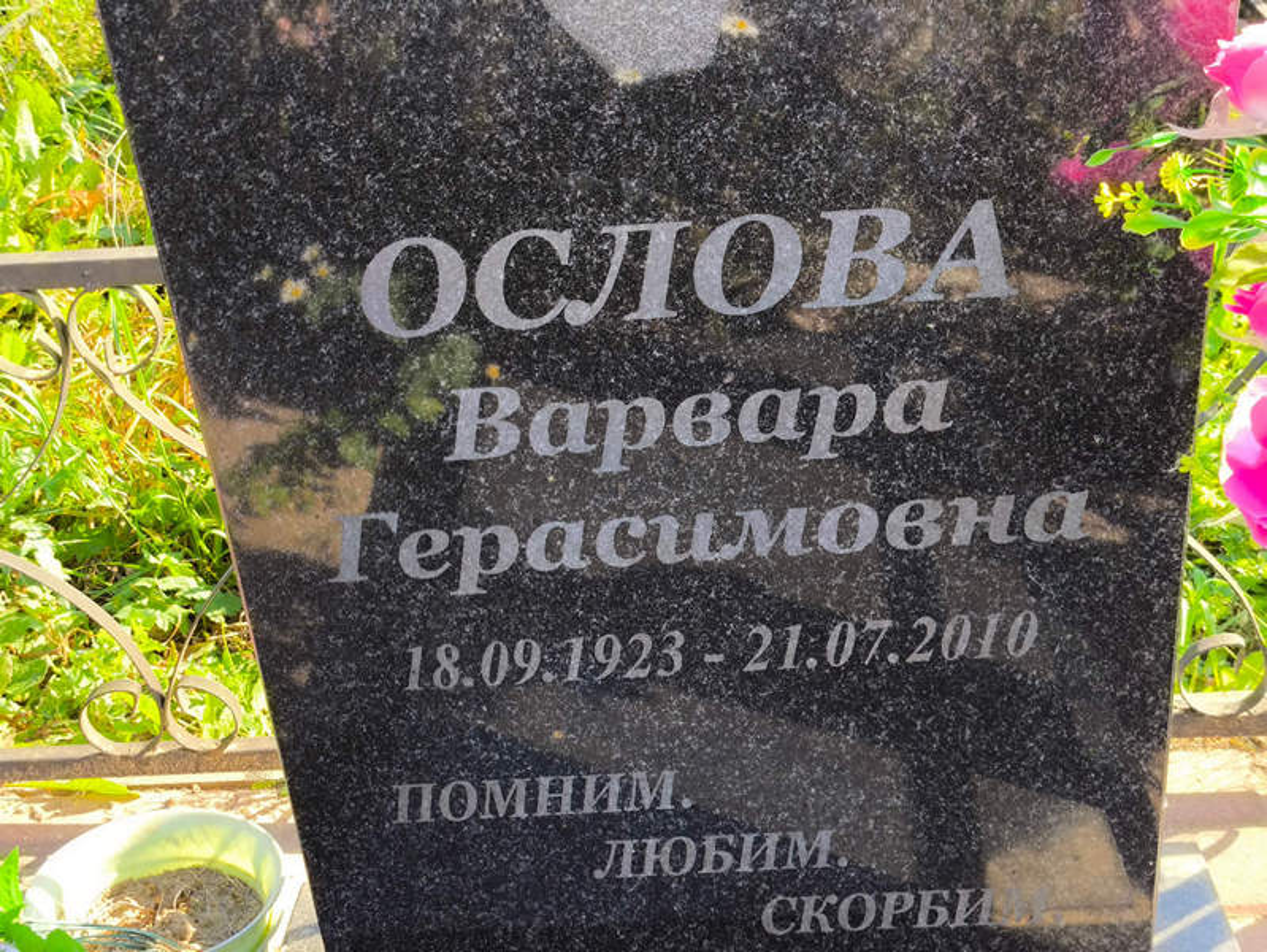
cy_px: 476
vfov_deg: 29.1
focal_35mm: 50
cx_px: 634
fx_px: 1831
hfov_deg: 38.2
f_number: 1.7
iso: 50
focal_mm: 4.71
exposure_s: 1/168
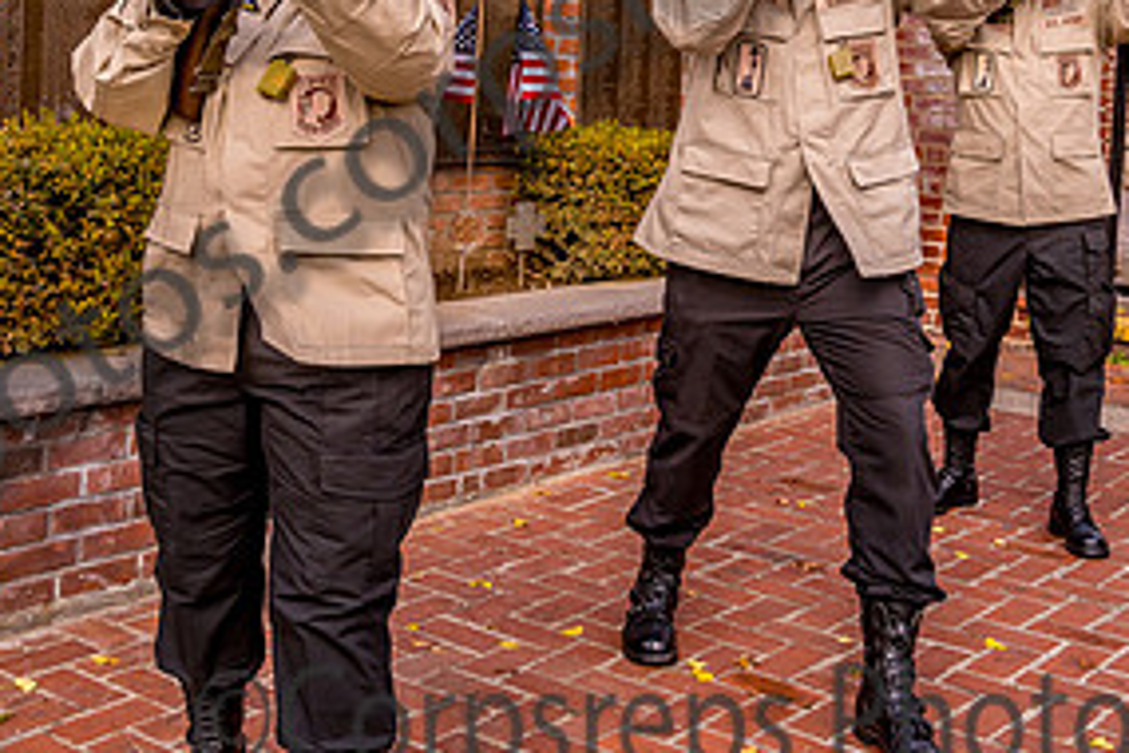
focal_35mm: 57
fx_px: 1787
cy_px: 93
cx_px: 559
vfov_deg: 23.2
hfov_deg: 35.1
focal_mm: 28
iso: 800
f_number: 6.3
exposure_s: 1/640
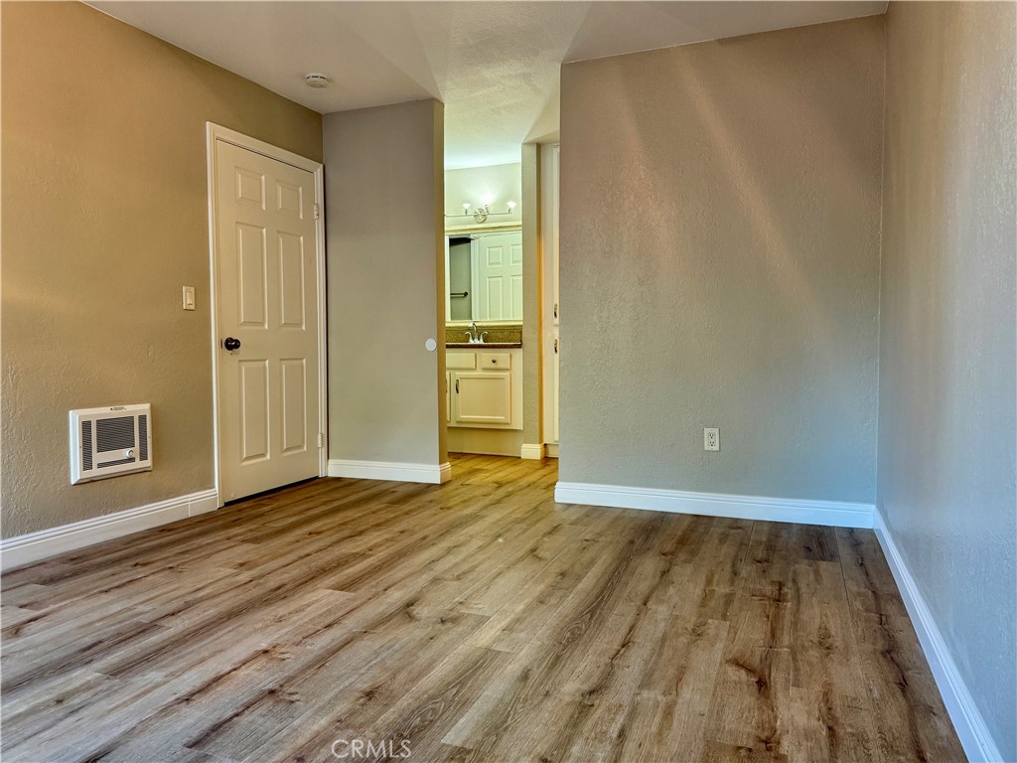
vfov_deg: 56.8
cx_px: 508
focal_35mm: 24
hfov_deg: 71.6
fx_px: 705
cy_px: 382
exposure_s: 1/60
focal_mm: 6.76
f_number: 1.78
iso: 250
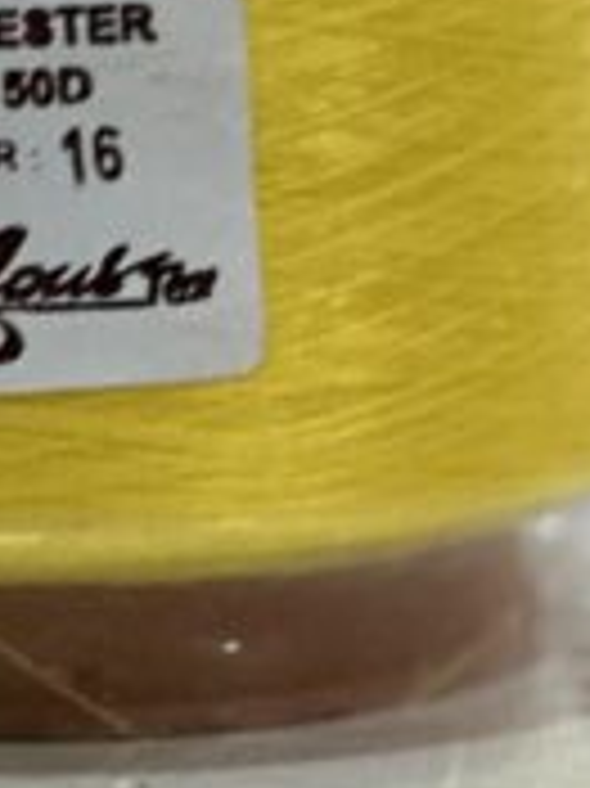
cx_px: -5
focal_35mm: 450
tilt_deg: -1.1
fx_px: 10239
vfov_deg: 4.3
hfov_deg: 3.3
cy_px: -1220
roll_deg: -0.5
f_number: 2.8
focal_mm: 9
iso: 125
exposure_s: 1/33
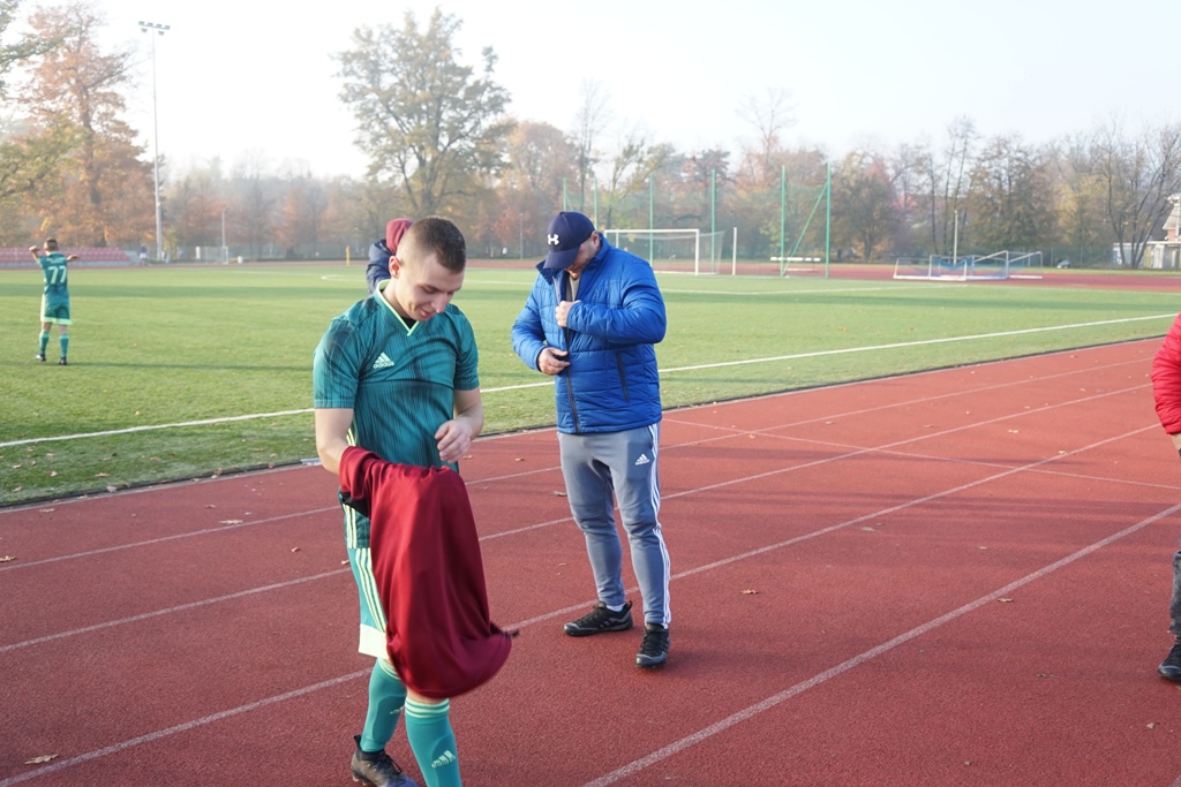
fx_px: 1017
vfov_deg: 42.3
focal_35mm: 31
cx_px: 590
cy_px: 394
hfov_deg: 60.3
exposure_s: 1/160
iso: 160
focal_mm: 21
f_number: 4
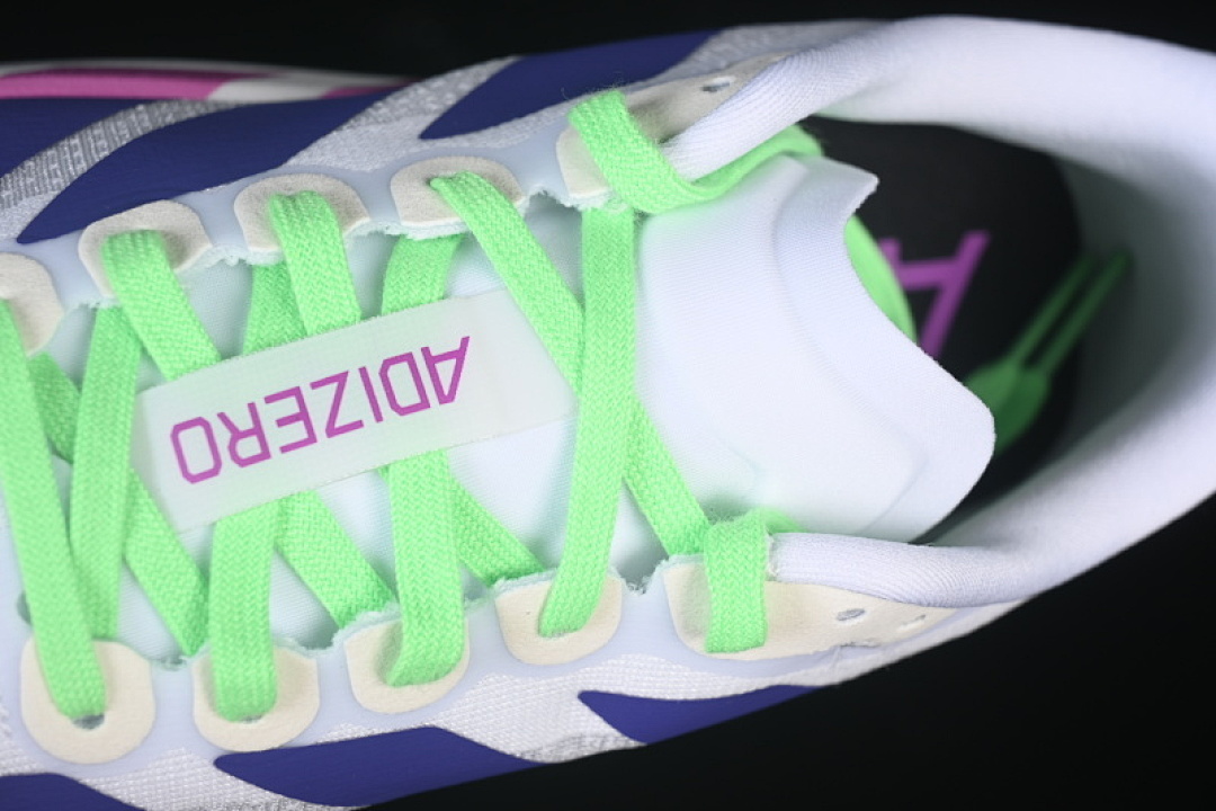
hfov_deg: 27.0
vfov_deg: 18.2
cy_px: 406
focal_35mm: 75
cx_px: 608
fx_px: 2533
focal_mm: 50
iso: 160
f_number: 7.1
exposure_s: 1/80
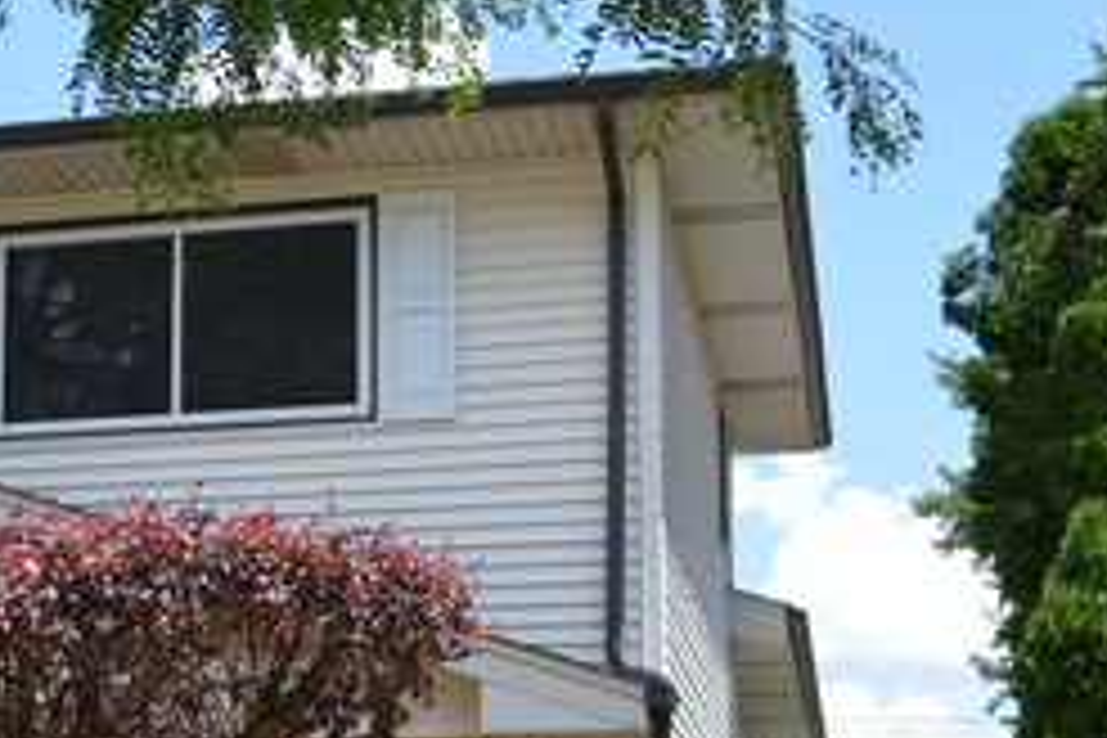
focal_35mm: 78
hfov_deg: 25.5
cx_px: 202
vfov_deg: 17.1
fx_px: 2398
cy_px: 720
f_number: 7.1
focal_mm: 20
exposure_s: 1/200
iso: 100
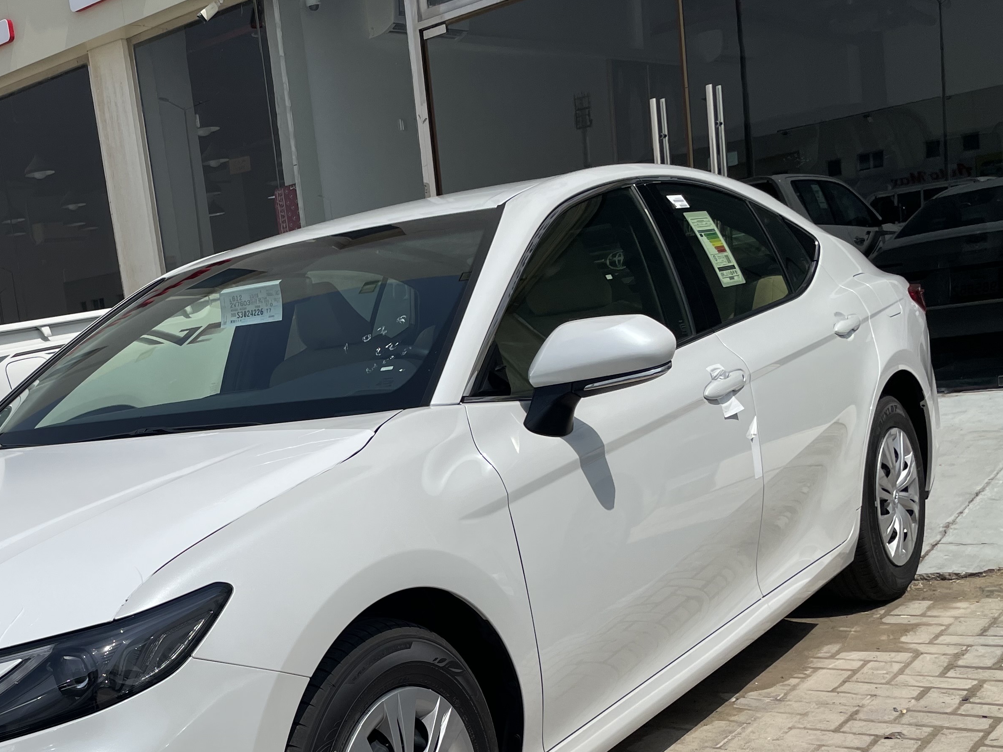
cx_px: 173
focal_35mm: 44
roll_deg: +9.4
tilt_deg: -11.0
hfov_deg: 40.8
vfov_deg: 32.2
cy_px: 574
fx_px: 1275
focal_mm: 4.2
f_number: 1.6
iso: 32
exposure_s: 1/9804
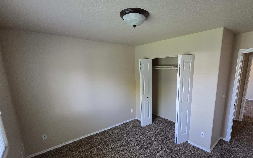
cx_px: 142
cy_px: 93
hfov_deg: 97.3
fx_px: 110
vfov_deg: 70.7
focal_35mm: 16
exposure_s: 1/100
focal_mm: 2.2
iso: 320
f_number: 1.9
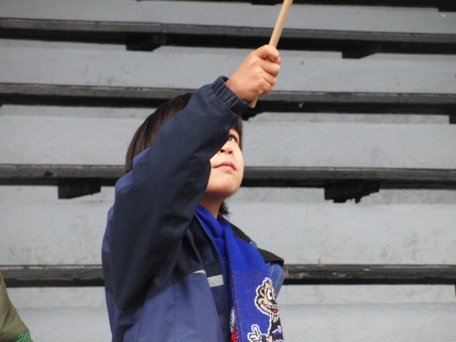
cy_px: 171
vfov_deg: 8.0
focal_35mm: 186
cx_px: 227
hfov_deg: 10.6
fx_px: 2450
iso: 400
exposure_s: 1/125
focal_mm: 32.1
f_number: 4.5
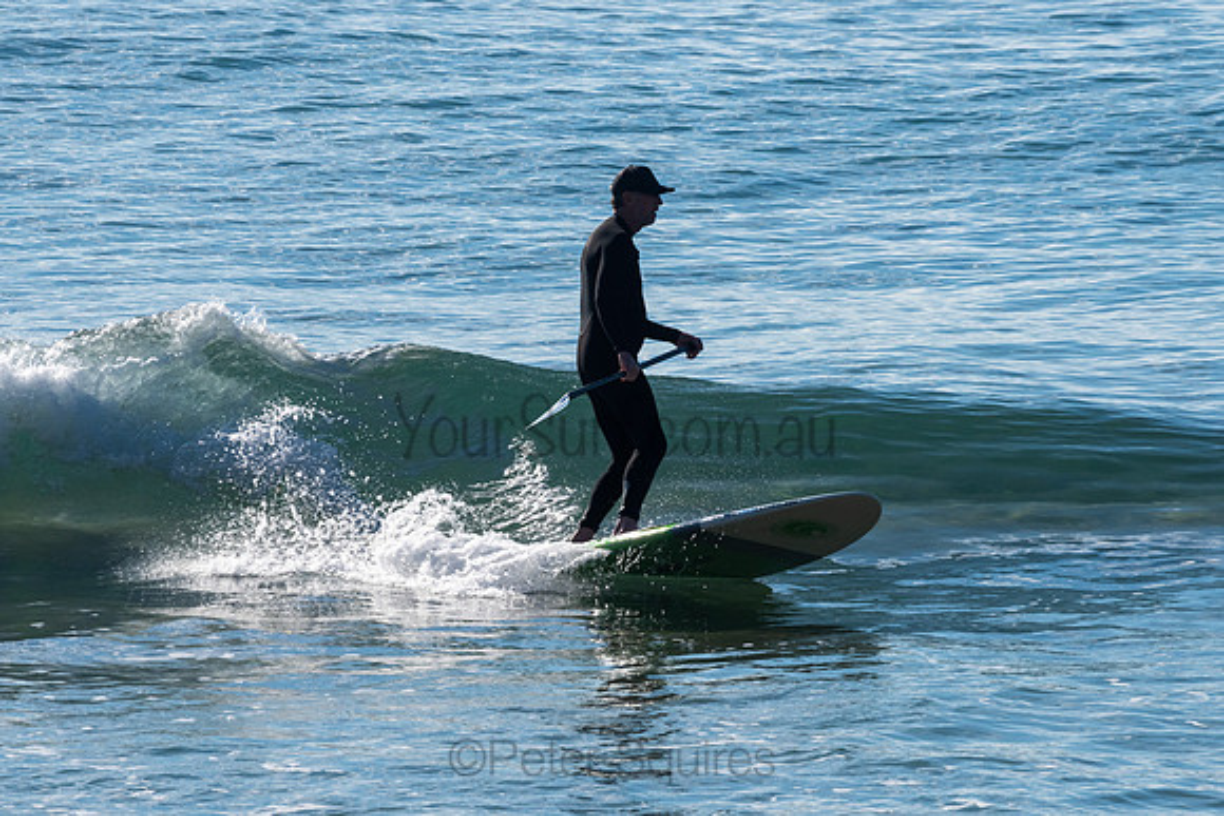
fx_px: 20355
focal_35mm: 599
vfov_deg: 2.3
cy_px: 399
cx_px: 626
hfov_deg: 3.4
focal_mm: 500
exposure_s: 1/500
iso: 400
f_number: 18
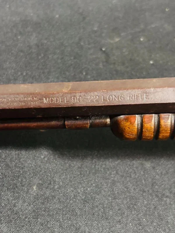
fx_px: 351
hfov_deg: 28.0
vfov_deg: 36.8
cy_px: 116
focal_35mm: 52
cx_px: 88
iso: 400
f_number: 1.6
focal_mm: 5.96
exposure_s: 1/20
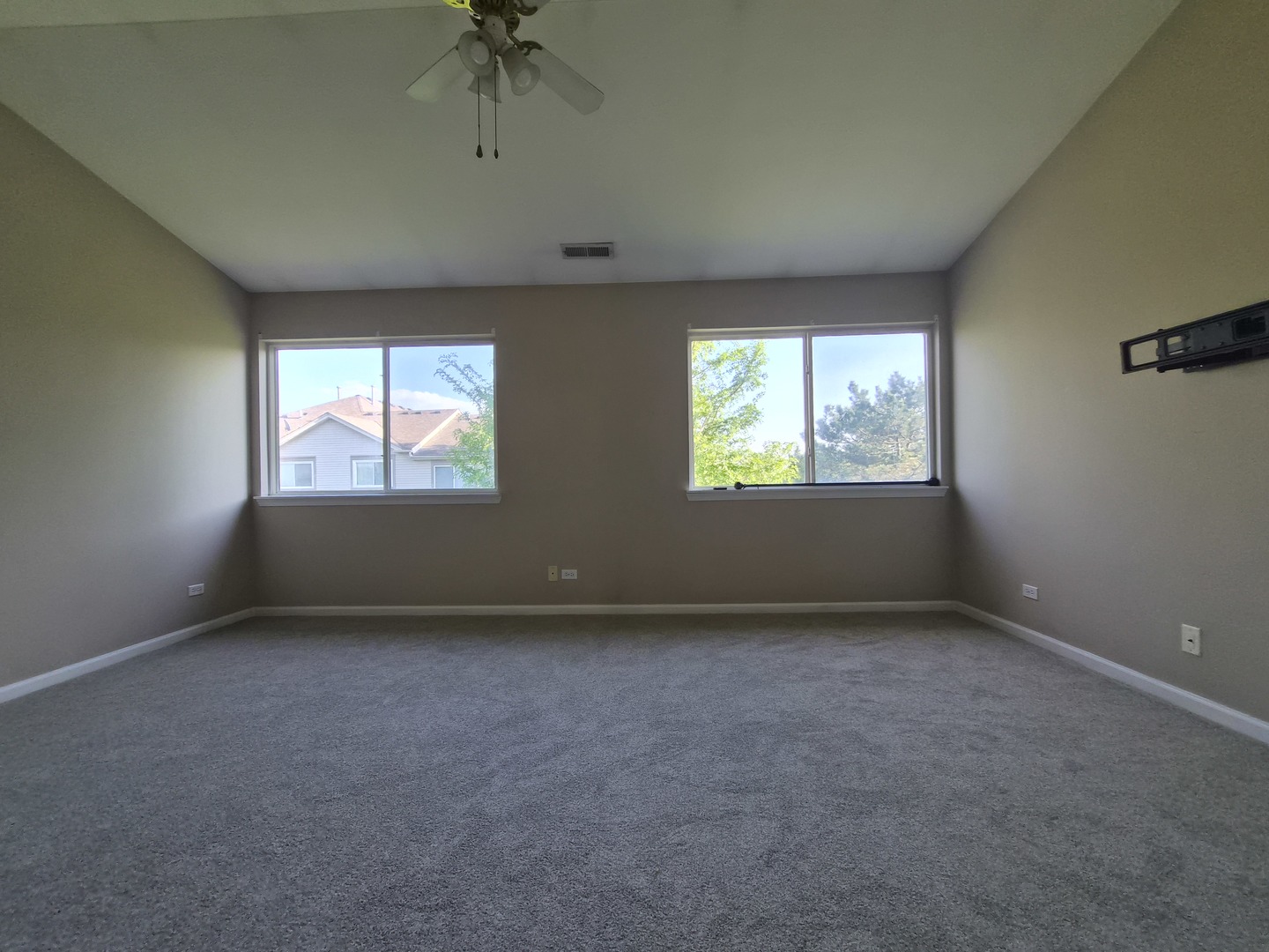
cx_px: 634
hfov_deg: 106.2
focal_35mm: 13
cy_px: 476
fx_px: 477
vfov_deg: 89.9
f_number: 2.2
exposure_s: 1/100
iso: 64
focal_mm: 1.7
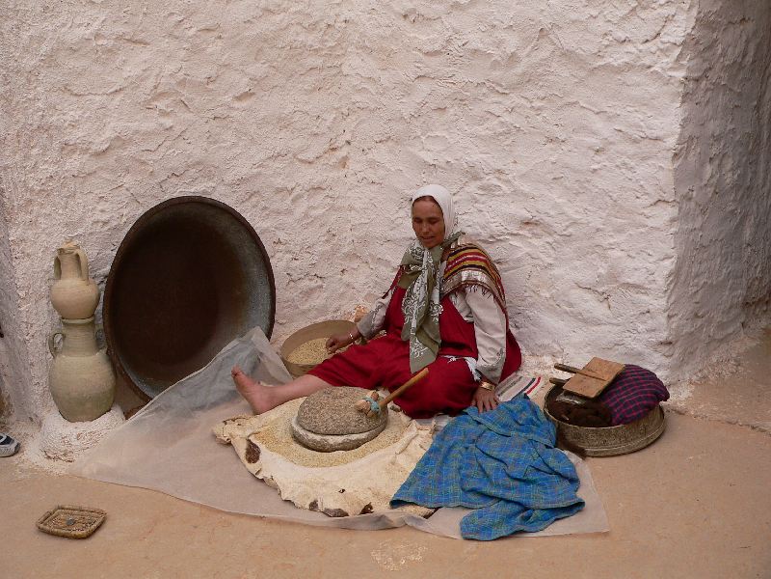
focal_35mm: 36
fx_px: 802
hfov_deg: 51.4
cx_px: 386
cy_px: 290
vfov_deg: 39.7
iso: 80
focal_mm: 6
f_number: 4
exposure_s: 1/500
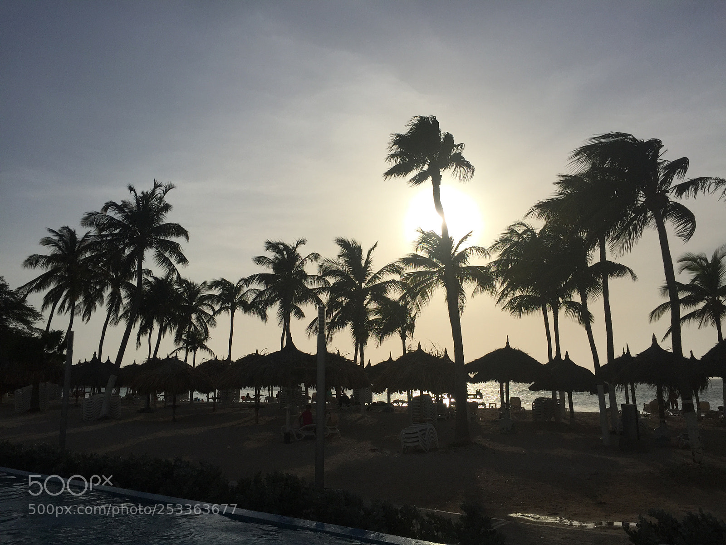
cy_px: 272
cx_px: 363
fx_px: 608
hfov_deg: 61.7
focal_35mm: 29
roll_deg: -0.6
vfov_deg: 48.2
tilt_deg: +13.3
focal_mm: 4.15
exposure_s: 1/13333
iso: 32
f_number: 2.2
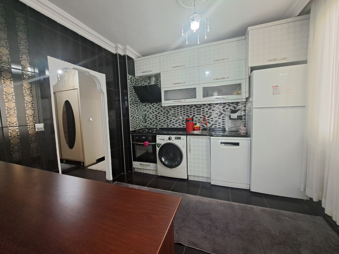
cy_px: 127
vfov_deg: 89.9
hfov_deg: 106.2
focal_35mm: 13
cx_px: 170
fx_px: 127
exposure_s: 1/50
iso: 160
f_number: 2.2
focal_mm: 1.74
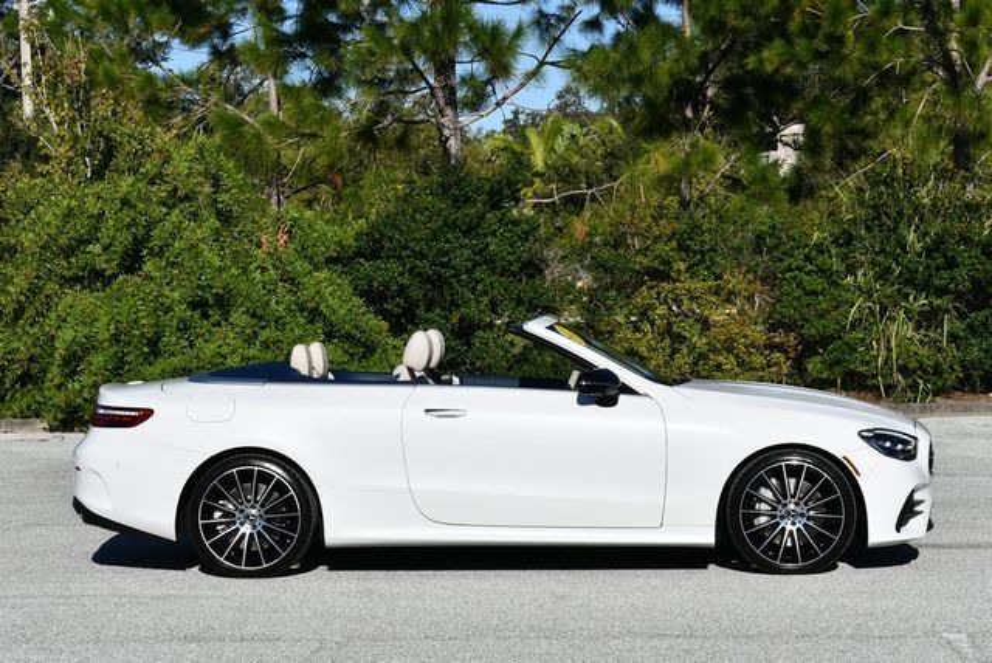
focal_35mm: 84
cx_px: 496
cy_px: 332
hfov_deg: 24.2
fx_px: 2317
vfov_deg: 16.3
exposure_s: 1/320
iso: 100
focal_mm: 42
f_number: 9
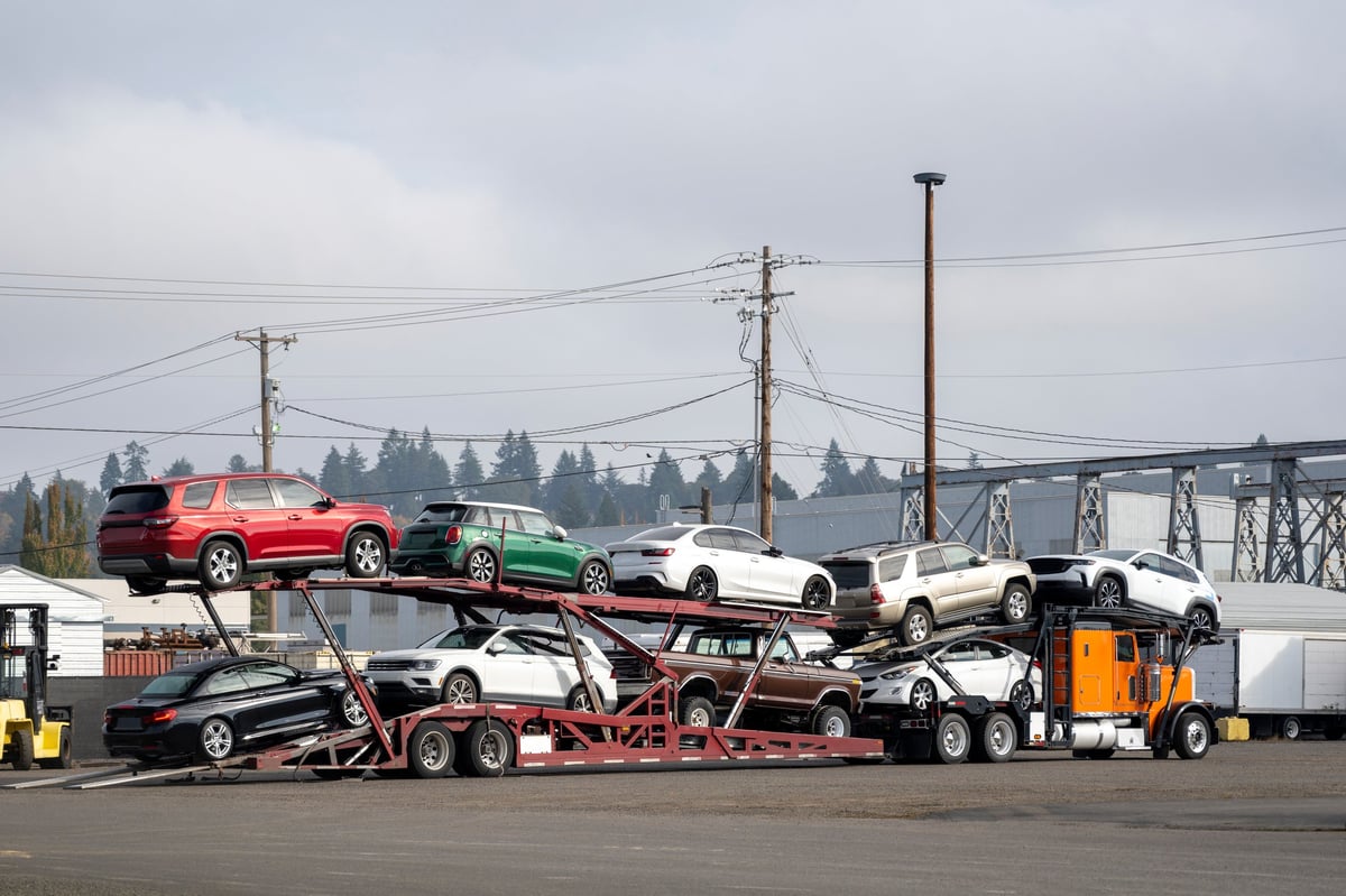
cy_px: 448
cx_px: 673
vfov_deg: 19.4
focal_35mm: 70
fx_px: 2616
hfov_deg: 28.9
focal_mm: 70
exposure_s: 1/1000
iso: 64
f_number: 4
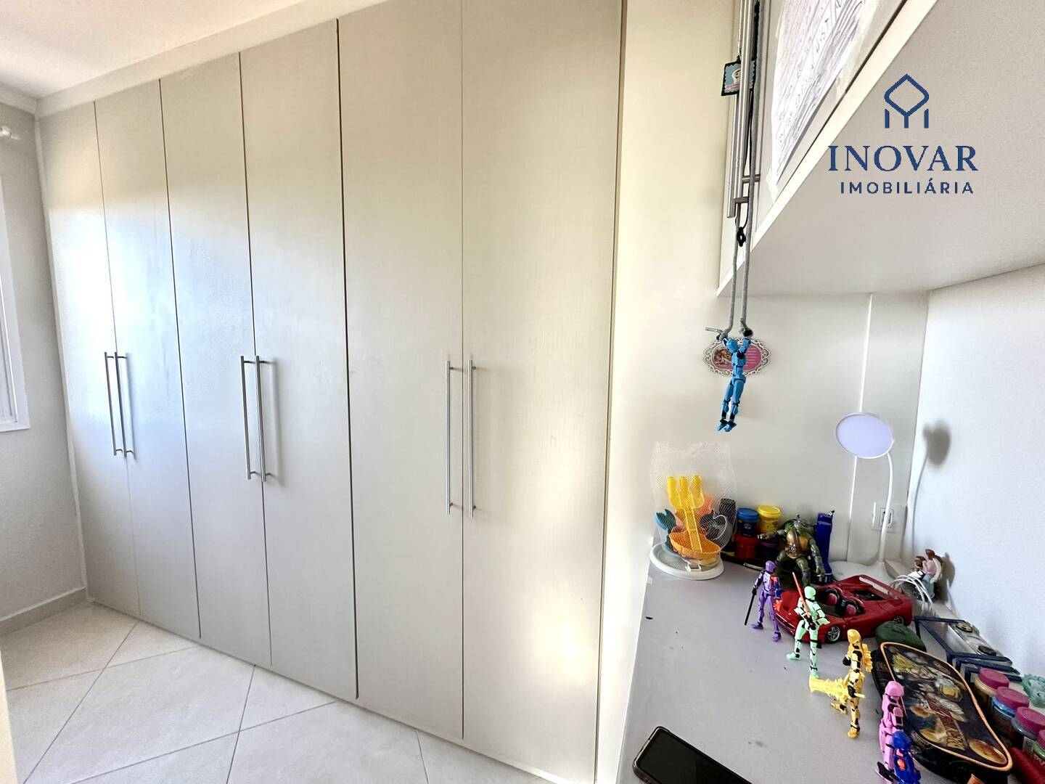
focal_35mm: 14
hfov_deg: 102.1
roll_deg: -0.9
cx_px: 522
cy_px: 392
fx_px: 423
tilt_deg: -6.4
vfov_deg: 85.7
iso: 250
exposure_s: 1/99
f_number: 2.2
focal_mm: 2.22
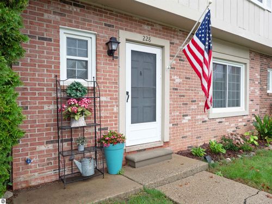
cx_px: 136
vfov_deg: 56.8
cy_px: 102
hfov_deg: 71.6
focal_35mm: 24
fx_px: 189
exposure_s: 1/125
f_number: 4
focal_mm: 12
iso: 200
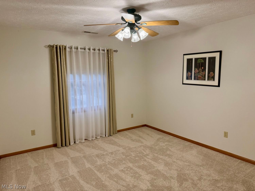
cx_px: 128
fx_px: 177
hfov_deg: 71.6
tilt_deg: -5.9
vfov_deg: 56.8
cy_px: 96
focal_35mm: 24
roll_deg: +1.6
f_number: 1.78
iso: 250
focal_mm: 6.76
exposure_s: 1/120
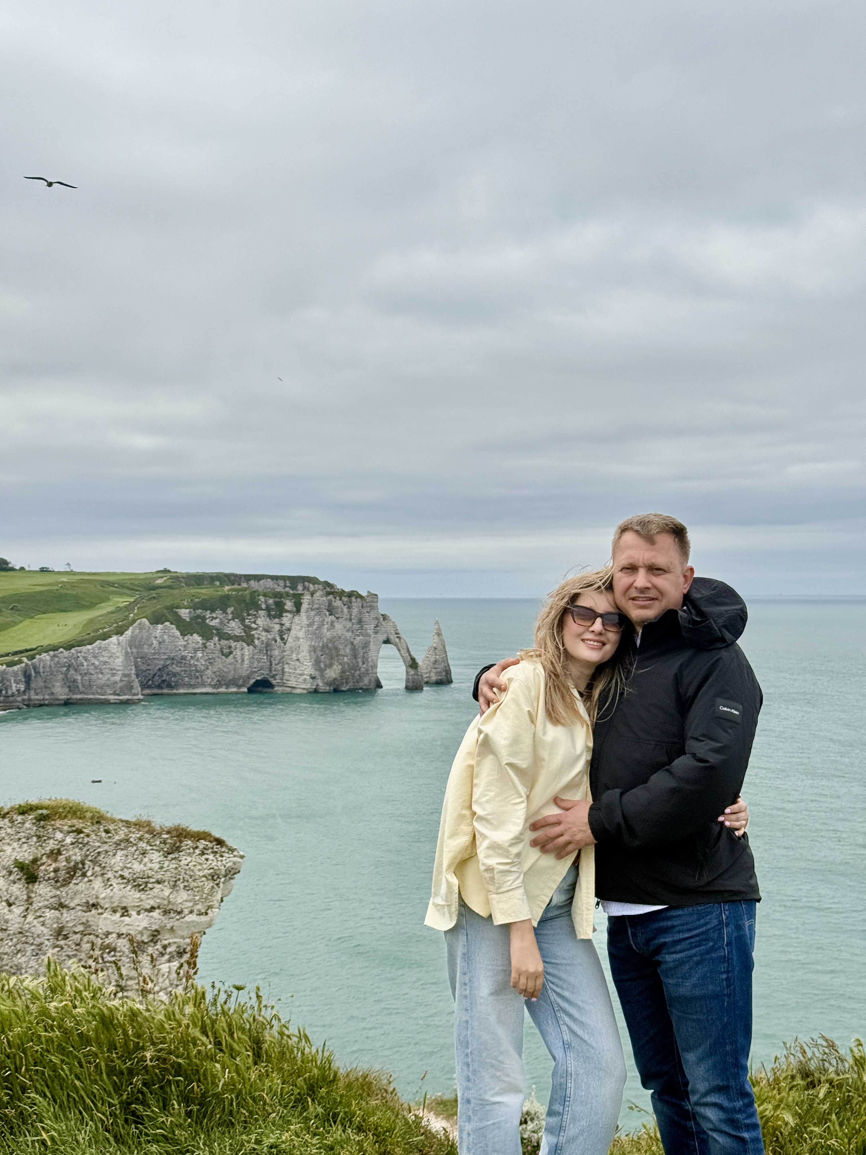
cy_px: 578
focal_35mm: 48
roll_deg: -0.7
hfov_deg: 30.3
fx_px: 1601
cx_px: 433
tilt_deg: +0.1
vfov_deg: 39.7
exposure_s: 1/9901
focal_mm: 6.76
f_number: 1.78
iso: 80
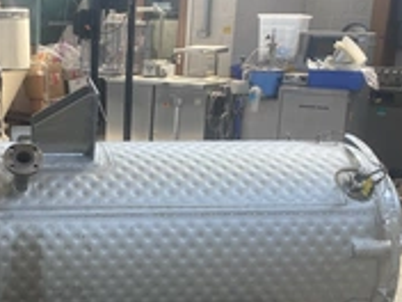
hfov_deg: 31.3
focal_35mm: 59
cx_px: 48
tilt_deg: -13.5
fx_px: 685
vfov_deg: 24.7
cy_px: 190
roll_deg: -0.7
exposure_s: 1/122
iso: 40
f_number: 1.8
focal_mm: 4.25
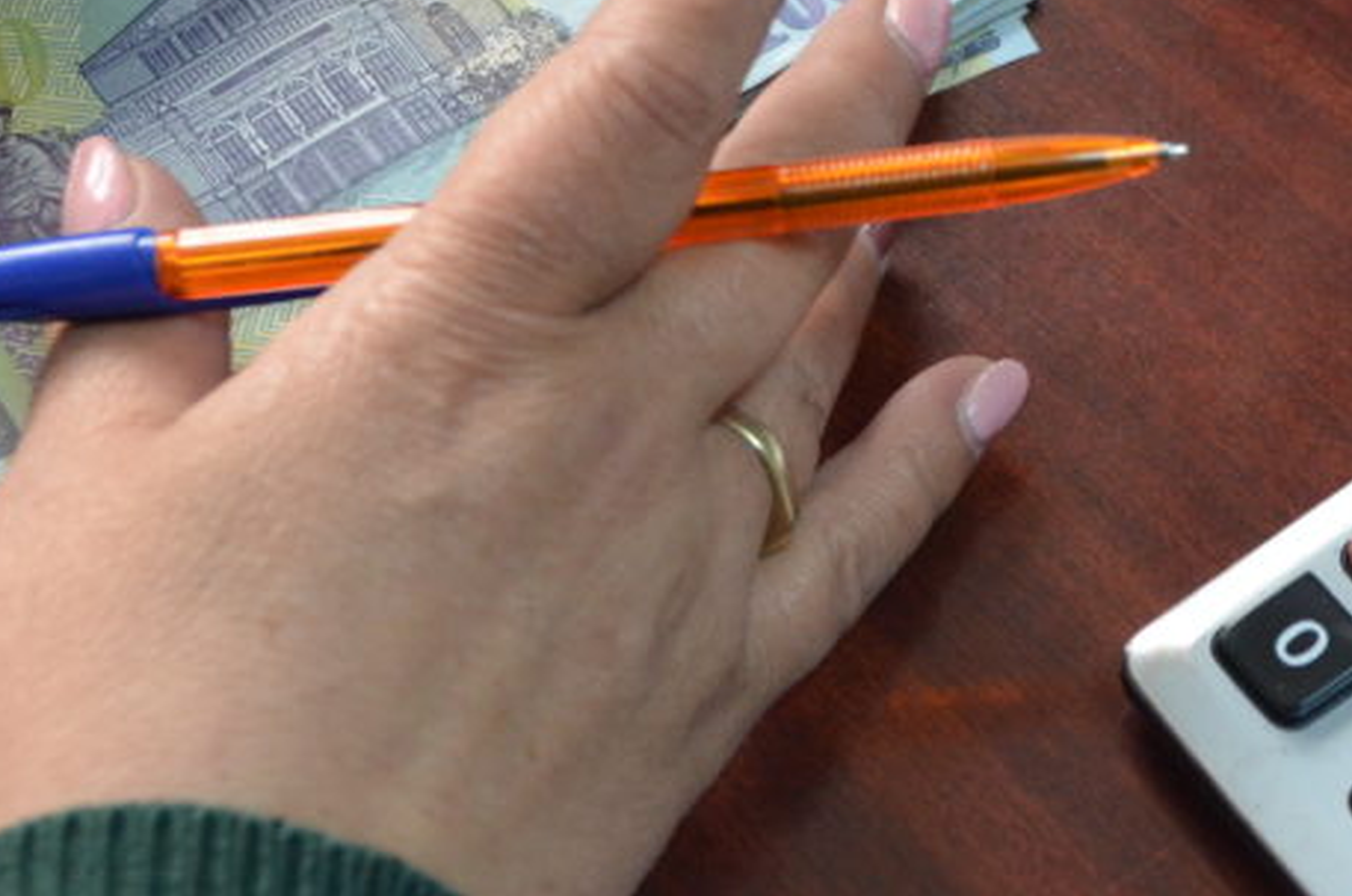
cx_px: 1169
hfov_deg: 16.8
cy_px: 245
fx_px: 4536
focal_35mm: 121
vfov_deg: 11.3
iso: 1600
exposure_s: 1/200
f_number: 4.5
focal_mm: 36
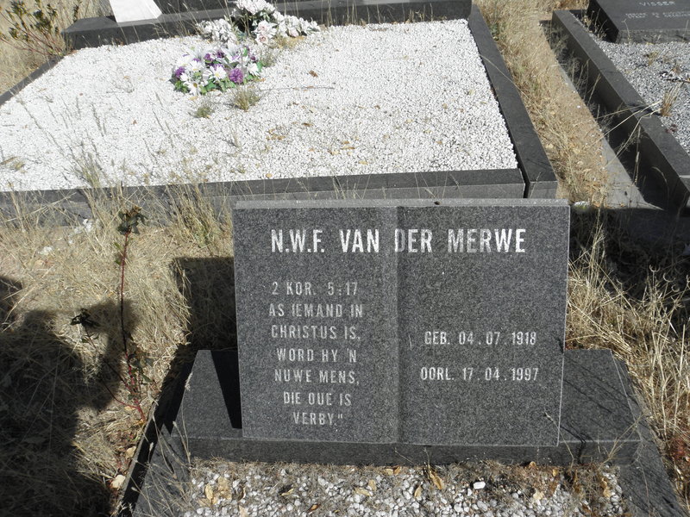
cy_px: 258
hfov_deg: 67.3
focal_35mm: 26
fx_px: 518
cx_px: 345
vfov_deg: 53.1
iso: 64
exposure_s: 1/400
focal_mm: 4.6
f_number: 5.6
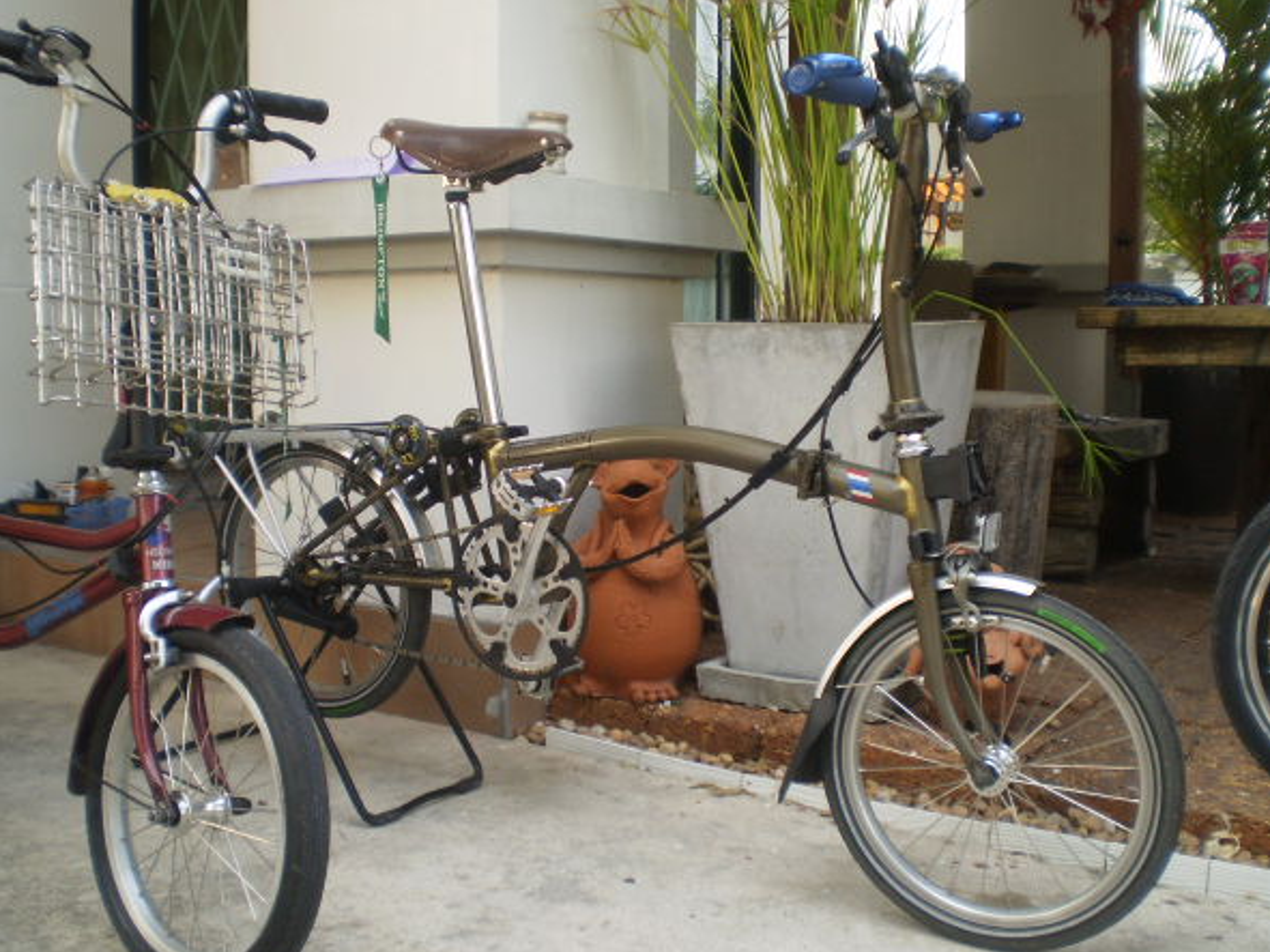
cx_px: 649
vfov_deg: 36.8
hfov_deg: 47.9
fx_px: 1431
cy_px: 477
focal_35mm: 39
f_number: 3.1
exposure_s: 1/125
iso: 64
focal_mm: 6.3
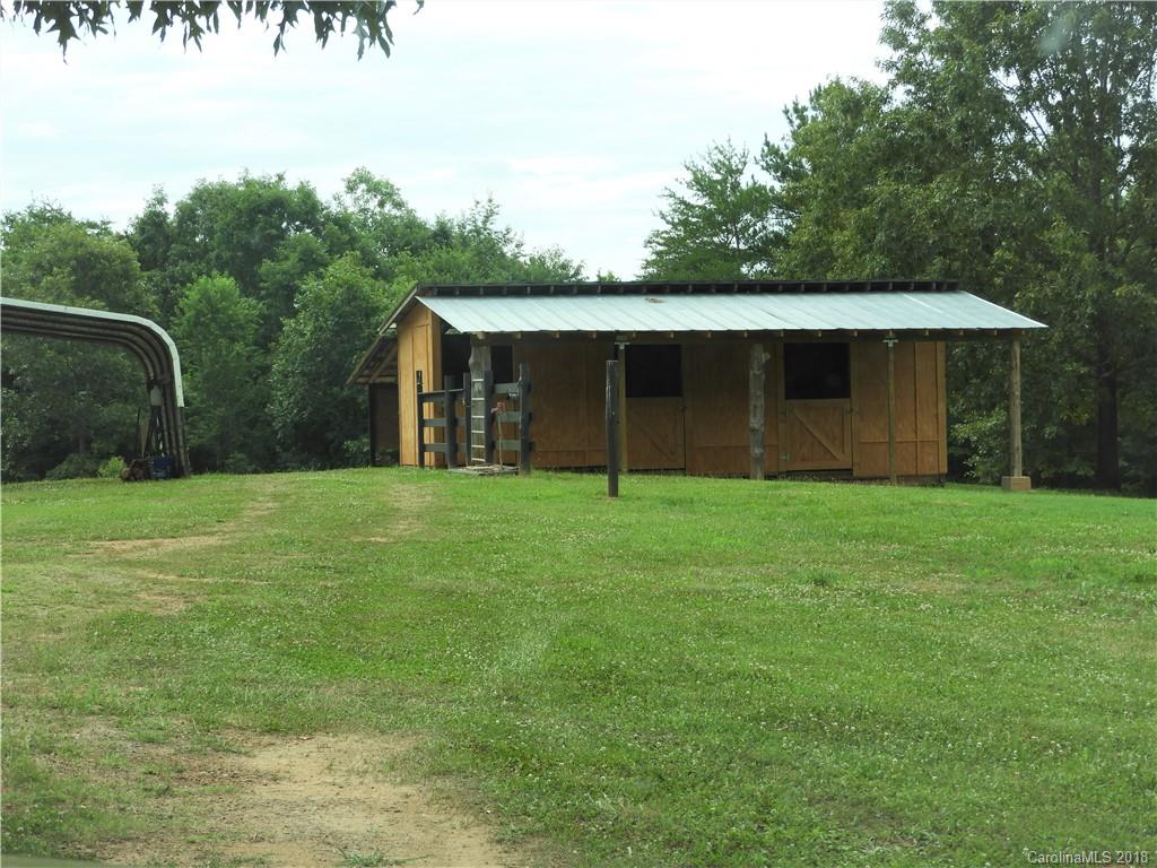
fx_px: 2674
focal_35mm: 80
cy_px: 434
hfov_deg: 24.4
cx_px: 578
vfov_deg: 18.4
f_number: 4.5
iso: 100
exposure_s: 1/320
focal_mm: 14.3
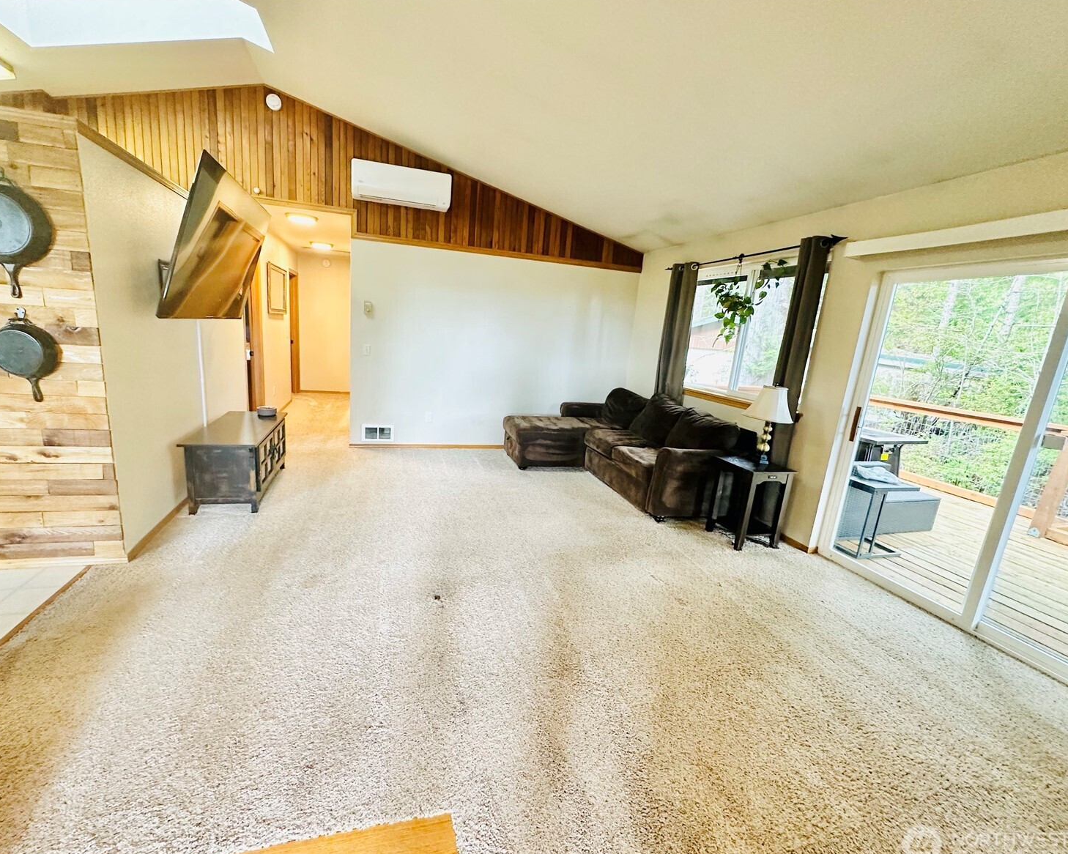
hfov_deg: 96.7
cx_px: 506
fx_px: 474
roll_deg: -4.4
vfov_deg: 84.0
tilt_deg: -12.8
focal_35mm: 15
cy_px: 434
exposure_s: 1/60
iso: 320
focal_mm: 2.22
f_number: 2.2
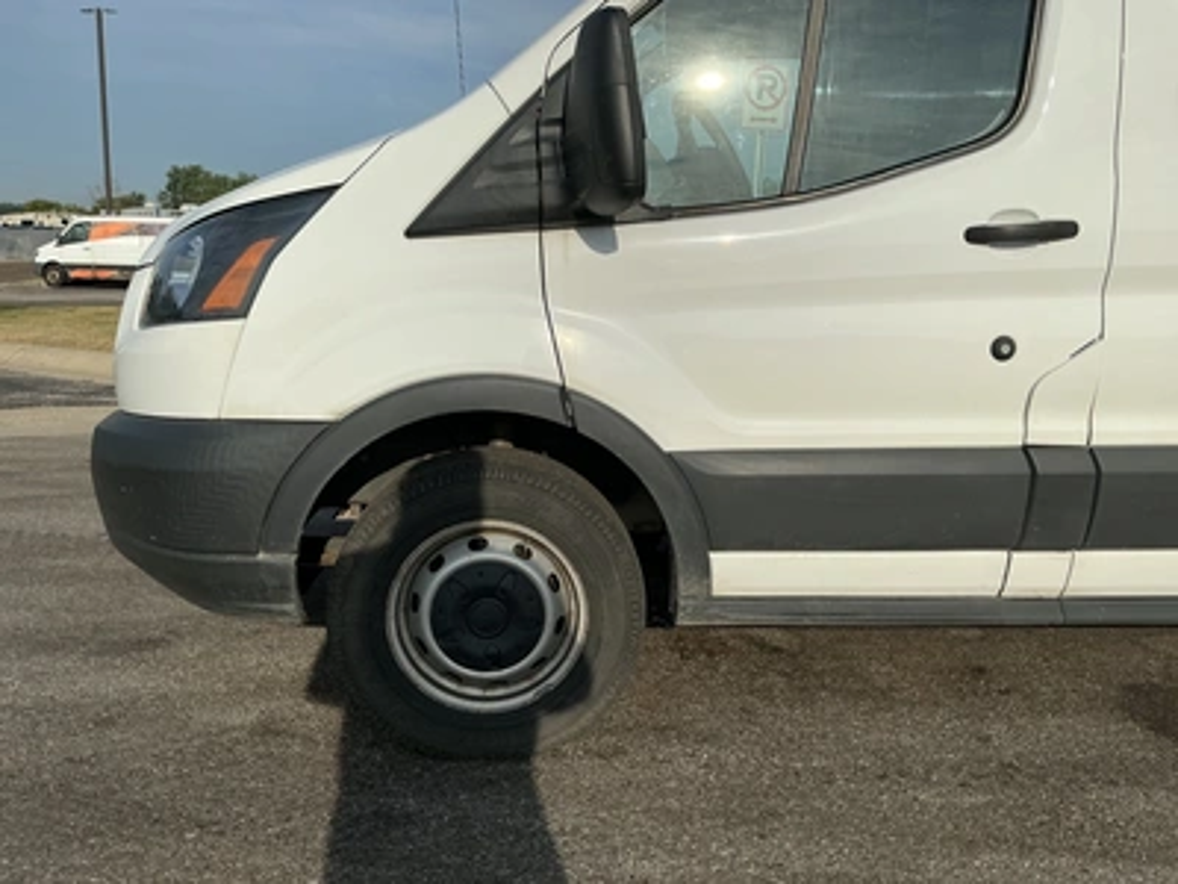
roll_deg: -1.5
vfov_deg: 49.7
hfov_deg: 63.4
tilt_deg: -10.0
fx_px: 953
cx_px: 589
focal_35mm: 28
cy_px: 442
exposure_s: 1/4065
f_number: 1.8
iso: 25
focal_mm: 3
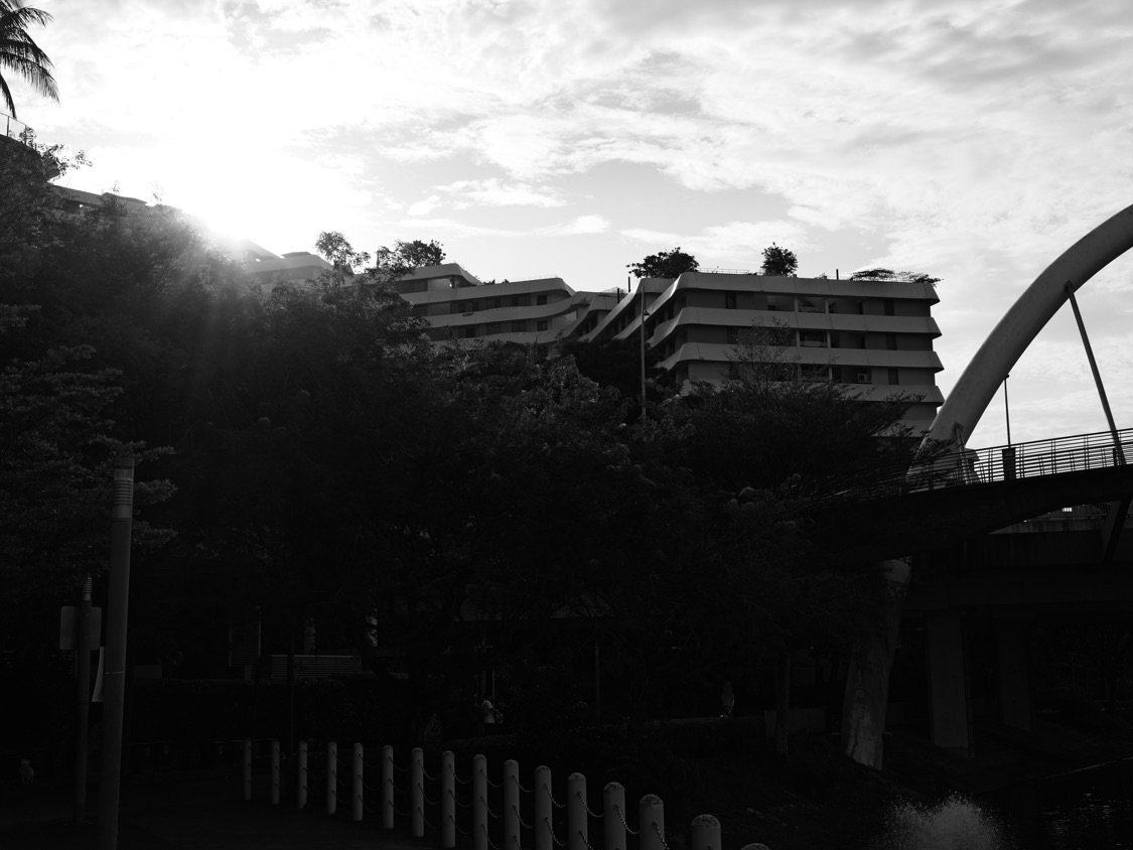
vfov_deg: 30.9
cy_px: 424
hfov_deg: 40.4
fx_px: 1538
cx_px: 604
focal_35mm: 47
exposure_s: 1/800
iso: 100
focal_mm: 43
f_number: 6.3
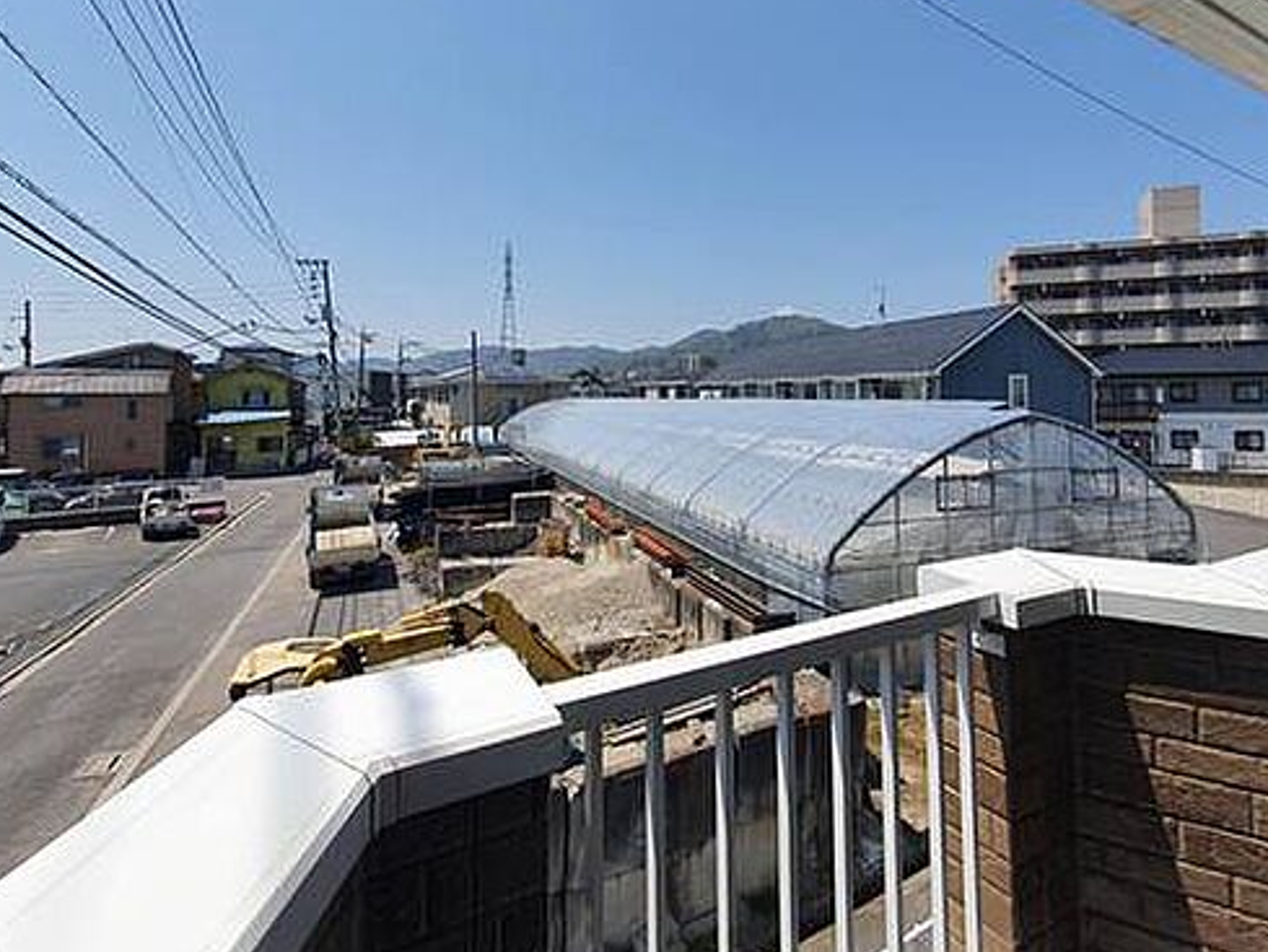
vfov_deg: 74.0
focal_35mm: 17
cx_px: 651
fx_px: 623
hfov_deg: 91.0
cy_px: 381
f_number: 2.2
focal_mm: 1.8
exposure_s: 1/1624
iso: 50
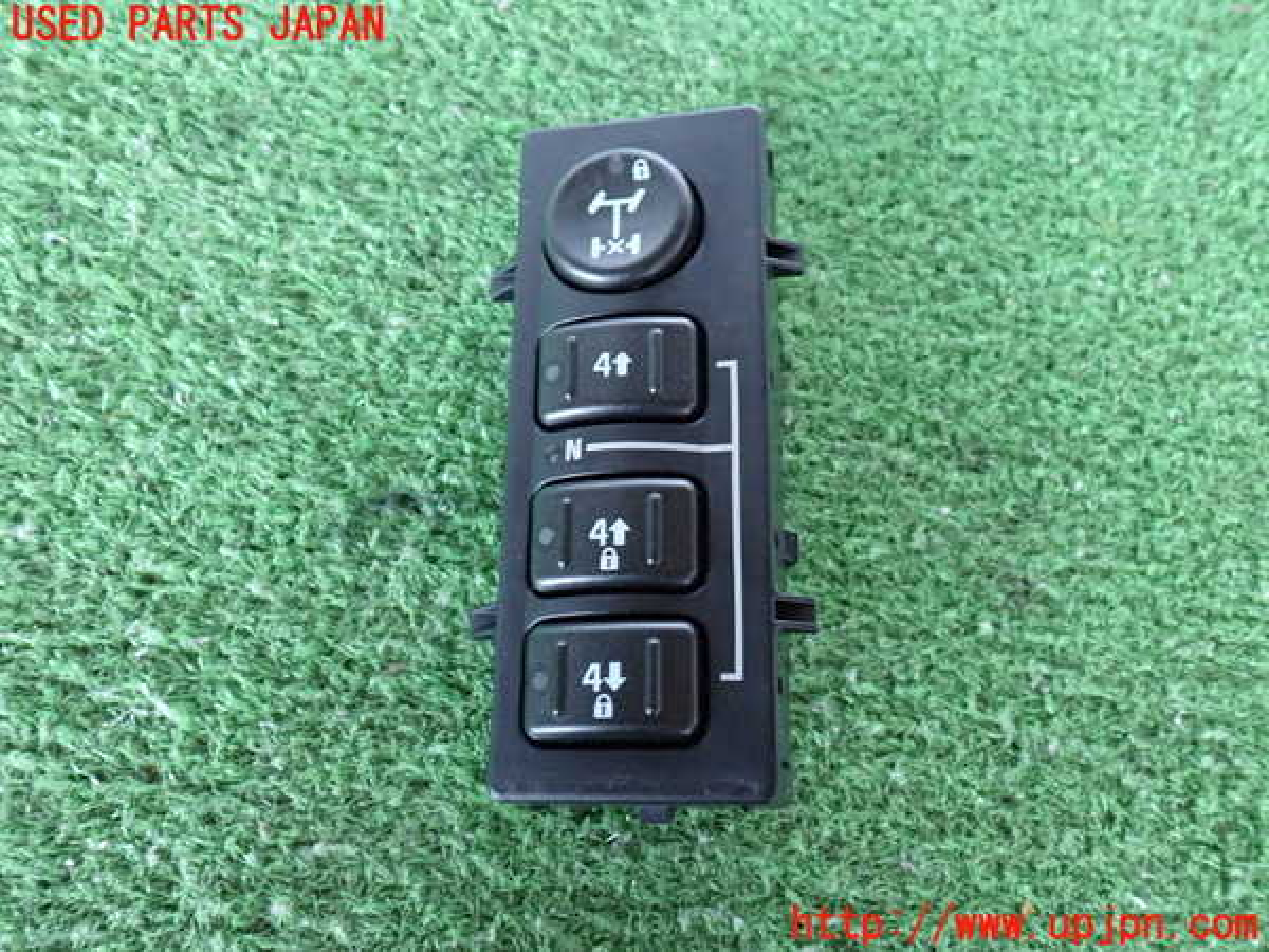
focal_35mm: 30
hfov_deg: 60.0
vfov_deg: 46.8
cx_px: 634
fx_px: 1100
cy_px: 476
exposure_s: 1/30
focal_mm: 5.4
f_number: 2.3
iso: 640
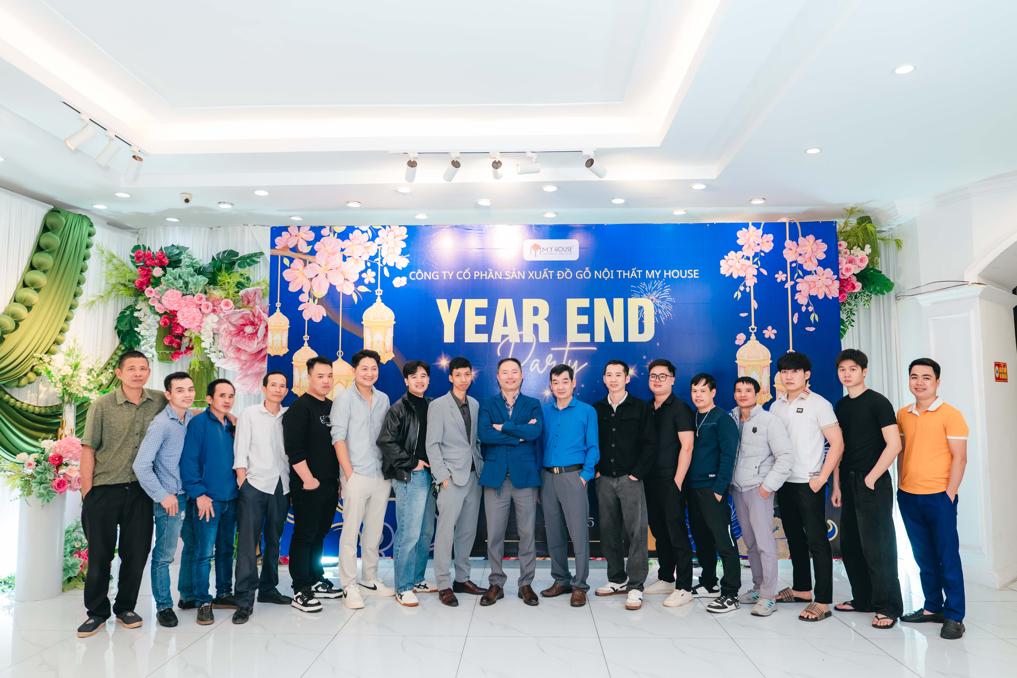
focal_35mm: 24
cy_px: 339
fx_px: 678
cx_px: 508
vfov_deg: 53.1
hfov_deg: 73.7
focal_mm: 24
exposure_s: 1/125
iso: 320
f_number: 2.8
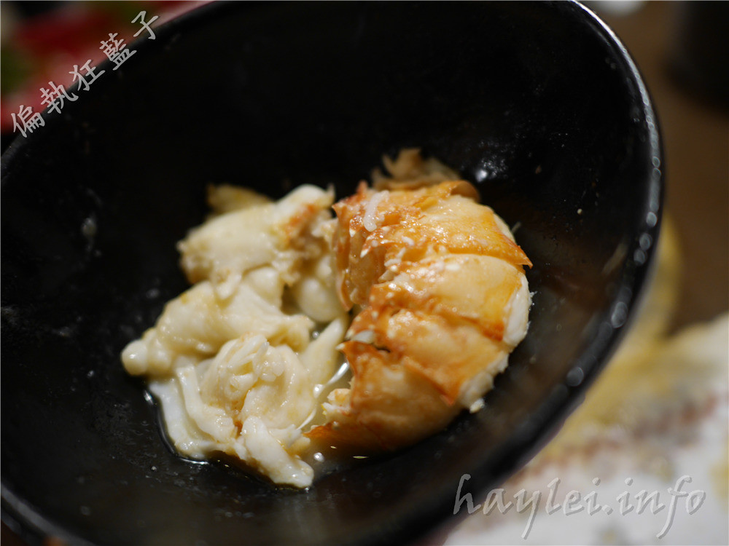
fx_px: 632
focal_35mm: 30
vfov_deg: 46.8
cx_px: 364
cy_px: 273
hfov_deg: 60.0
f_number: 1.7
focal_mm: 15
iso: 400
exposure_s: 1/60
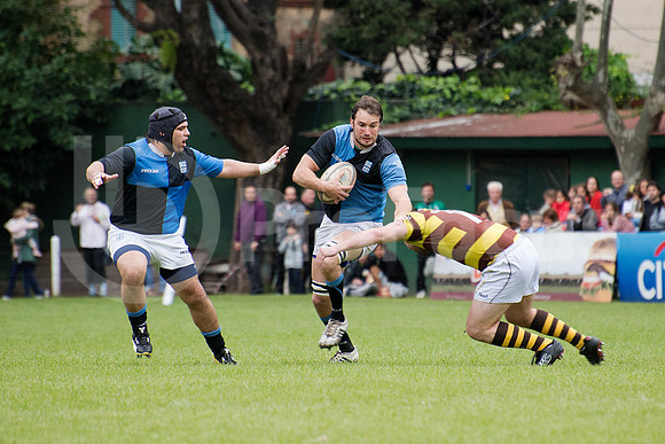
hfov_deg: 6.9
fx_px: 5543
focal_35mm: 300
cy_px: 222
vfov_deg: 4.6
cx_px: 332
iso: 2000
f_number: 5.6
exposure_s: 1/500
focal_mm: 300
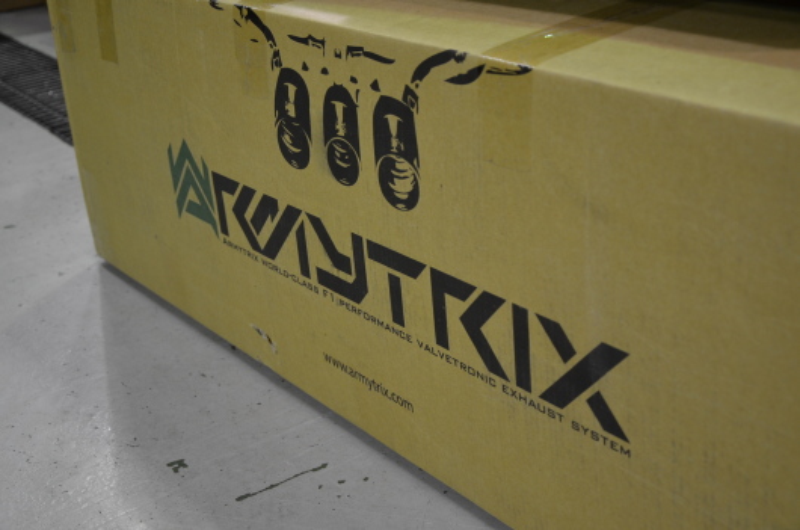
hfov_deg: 35.1
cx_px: 400
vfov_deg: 23.7
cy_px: 265
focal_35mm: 57
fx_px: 1264
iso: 800
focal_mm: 38
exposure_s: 1/50
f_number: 4.5
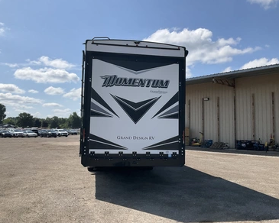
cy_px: 113
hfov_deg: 57.2
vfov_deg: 47.1
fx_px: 256
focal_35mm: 31
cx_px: 134
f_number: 1.8
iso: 25
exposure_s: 1/2667
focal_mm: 3
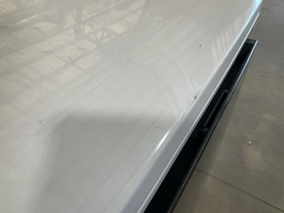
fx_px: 238
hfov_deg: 61.7
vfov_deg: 48.2
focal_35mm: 29
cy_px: 106
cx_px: 142
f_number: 1.8
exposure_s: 1/122
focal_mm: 3
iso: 64
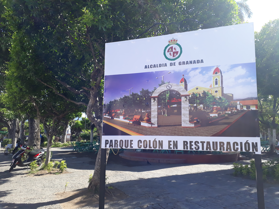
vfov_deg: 51.4
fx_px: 218
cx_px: 140
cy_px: 104
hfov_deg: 65.3
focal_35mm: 27
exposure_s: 1/521
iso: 40
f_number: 1.9
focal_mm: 3.6
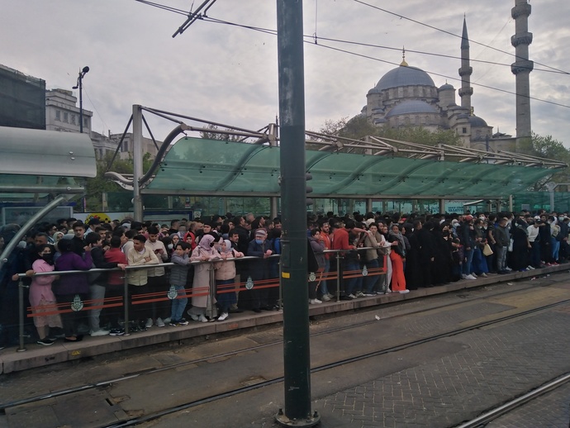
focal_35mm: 26
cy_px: 214
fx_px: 428
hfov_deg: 67.3
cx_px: 285
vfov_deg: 53.1
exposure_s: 1/1225
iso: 101
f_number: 1.8
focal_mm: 3.59
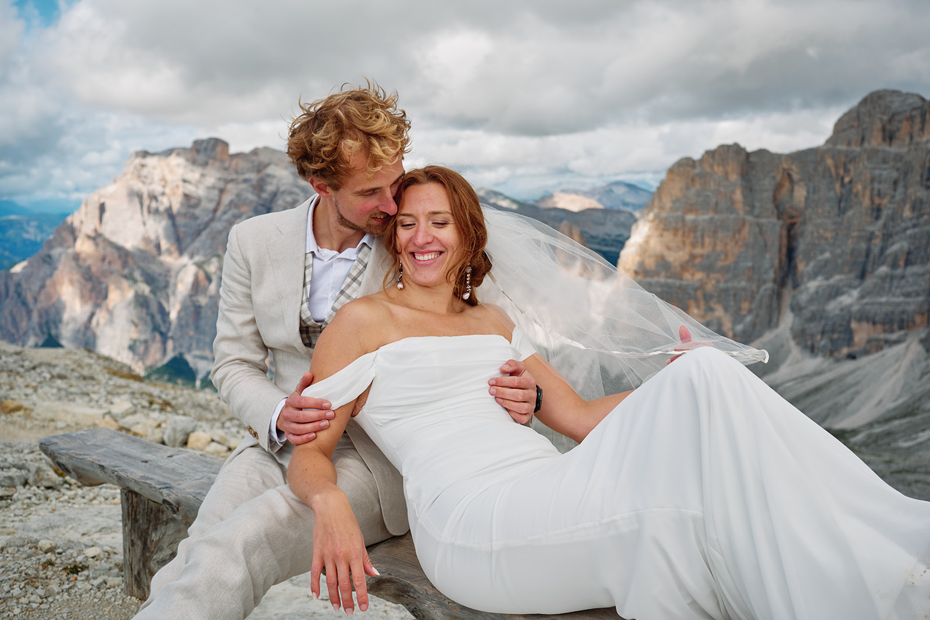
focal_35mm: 35
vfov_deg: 37.9
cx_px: 465
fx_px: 904
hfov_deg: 54.4
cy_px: 310
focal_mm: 23
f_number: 3.2
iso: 125
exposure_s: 1/1500
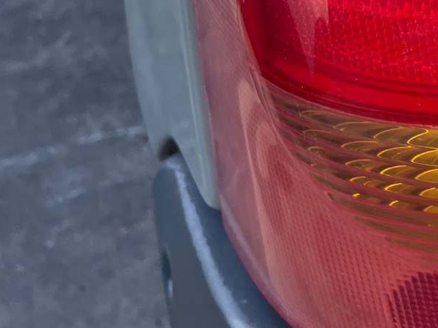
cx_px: 642
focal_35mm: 78
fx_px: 987
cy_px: 50
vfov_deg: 18.7
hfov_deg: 21.4
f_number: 1.6
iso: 32
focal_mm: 4.2
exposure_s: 1/947
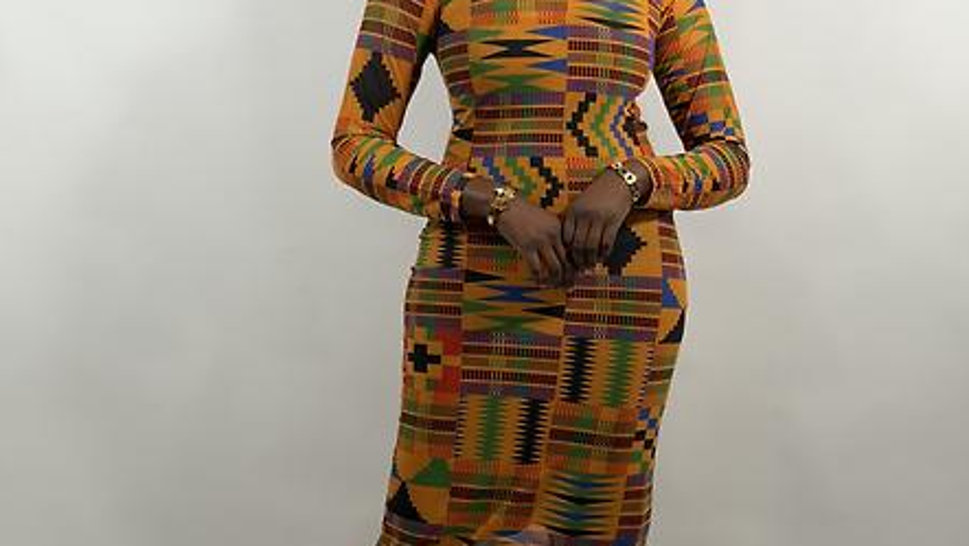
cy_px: 342
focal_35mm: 71
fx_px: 1825
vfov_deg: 17.0
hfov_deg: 29.7
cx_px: 489
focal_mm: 6.76
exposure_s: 1/100
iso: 50
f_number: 1.78
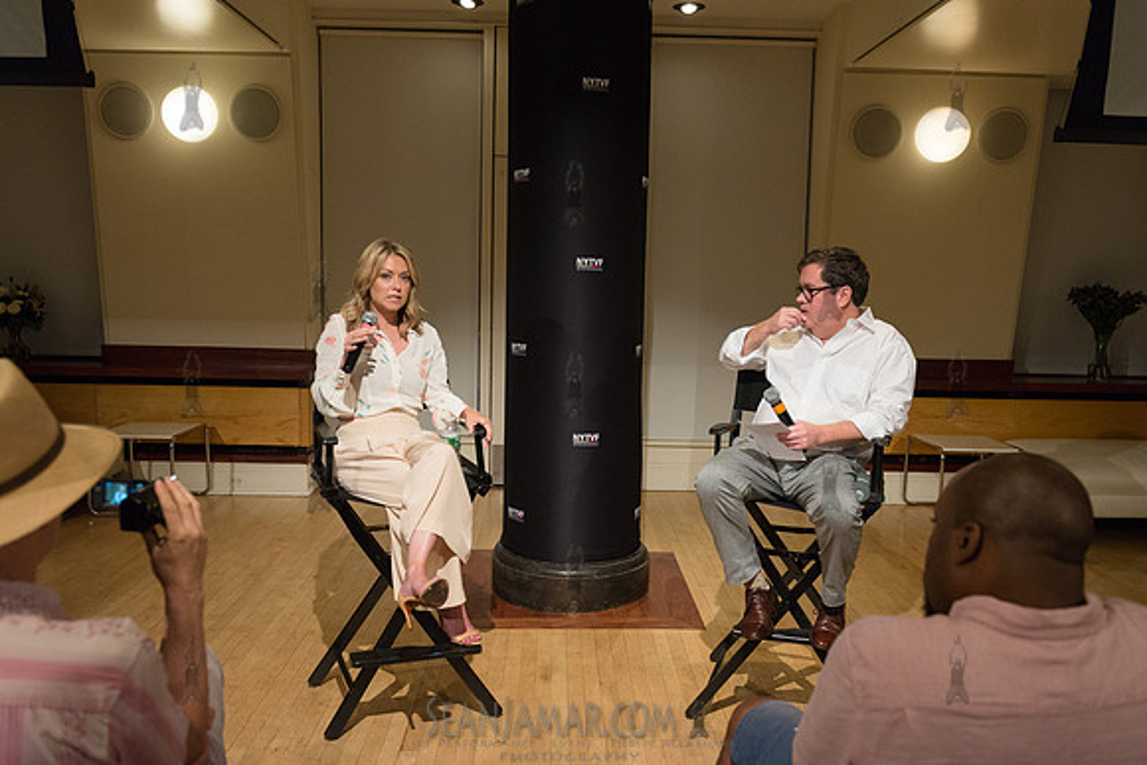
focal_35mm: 31
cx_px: 574
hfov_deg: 60.3
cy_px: 382
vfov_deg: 42.3
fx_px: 988
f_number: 4
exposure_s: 1/500
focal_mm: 31
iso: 2500
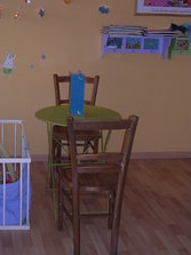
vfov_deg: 32.6
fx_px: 434
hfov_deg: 24.5
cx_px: 47
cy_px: 106
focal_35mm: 59
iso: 126
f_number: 2.8
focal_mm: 5.8
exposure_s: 1/60.1
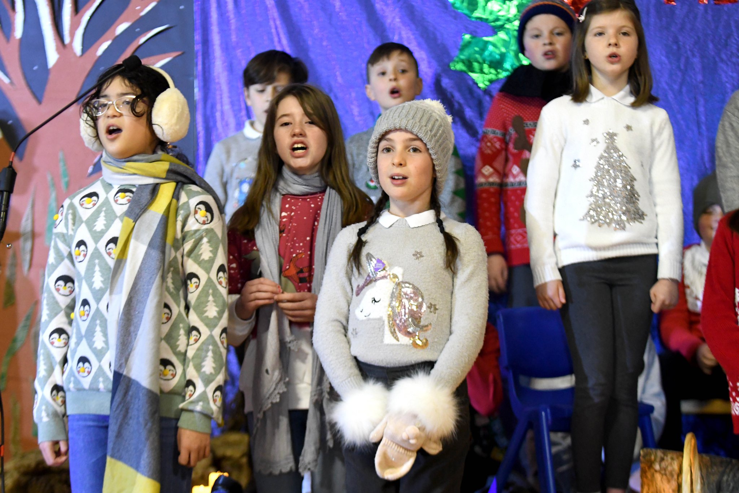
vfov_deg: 13.0
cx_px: 370
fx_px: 2155
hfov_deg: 19.5
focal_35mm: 105
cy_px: 246
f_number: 3.2
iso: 3200
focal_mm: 70
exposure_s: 1/80
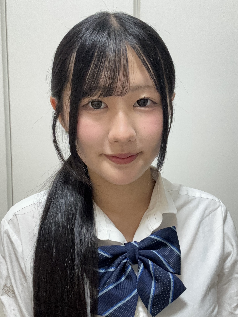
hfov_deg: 46.8
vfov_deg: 60.0
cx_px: 119
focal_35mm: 30
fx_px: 275
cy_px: 158
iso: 200
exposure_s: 1/58
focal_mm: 2.69
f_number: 1.9
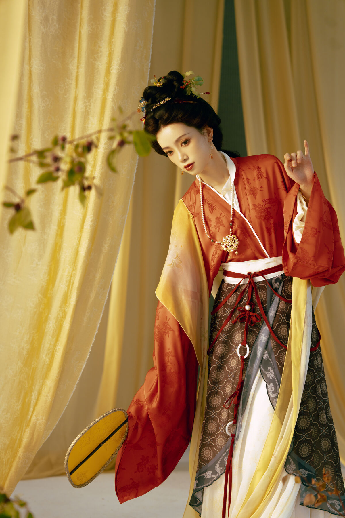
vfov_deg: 28.8
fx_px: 1006
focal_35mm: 70
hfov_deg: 19.5
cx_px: 172
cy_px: 259
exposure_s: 1/160
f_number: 2.8
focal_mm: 70
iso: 400
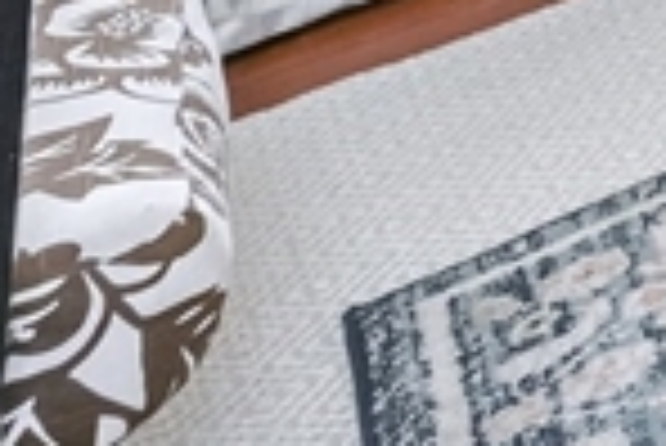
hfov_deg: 11.5
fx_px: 1796
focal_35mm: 97
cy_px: -1074
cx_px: 1989
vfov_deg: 9.4
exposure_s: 1/60
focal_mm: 14
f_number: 9
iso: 1600
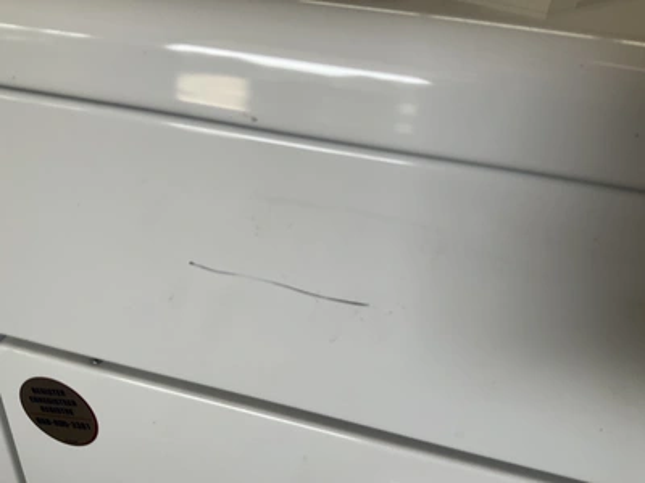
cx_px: 322
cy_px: 242
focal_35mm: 29
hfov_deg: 61.7
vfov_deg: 48.2
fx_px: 540
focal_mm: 3
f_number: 1.8
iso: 20
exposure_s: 1/120
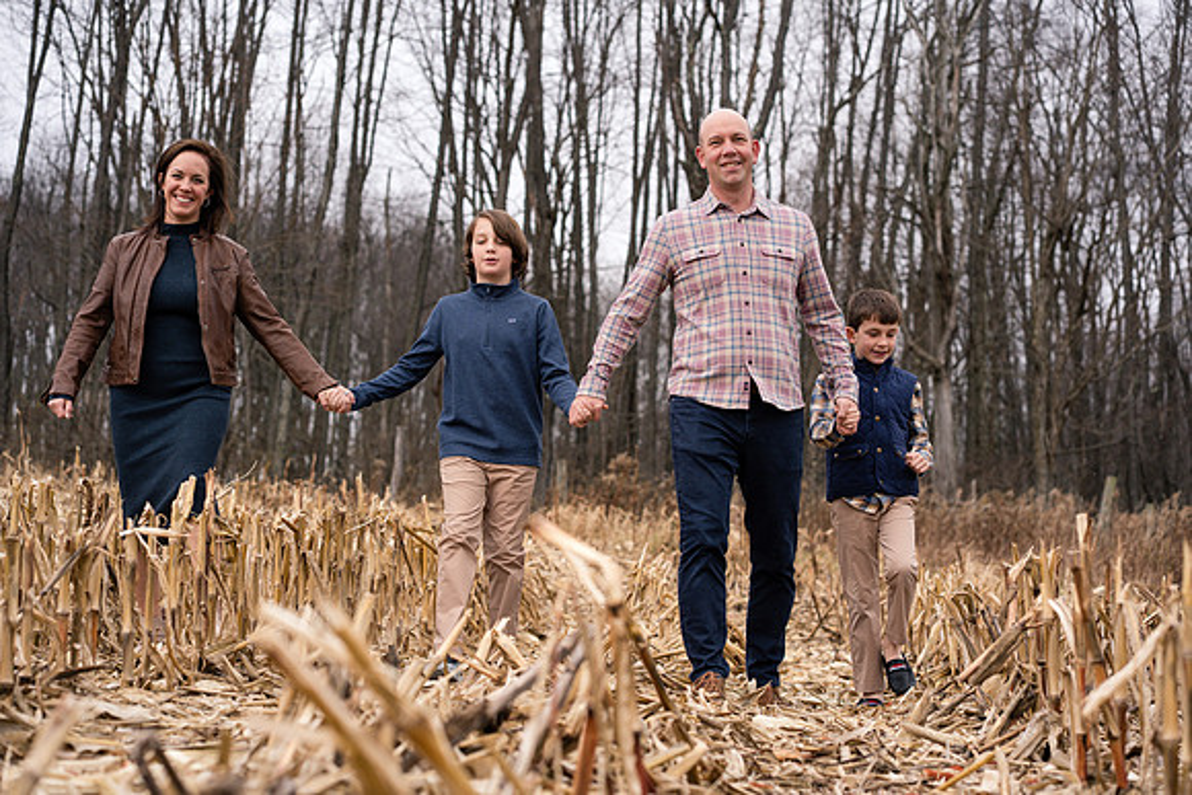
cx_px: 596
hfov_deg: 23.9
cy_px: 398
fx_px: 2815
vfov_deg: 16.1
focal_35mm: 85
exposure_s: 1/500
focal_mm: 85
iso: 320
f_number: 4.5
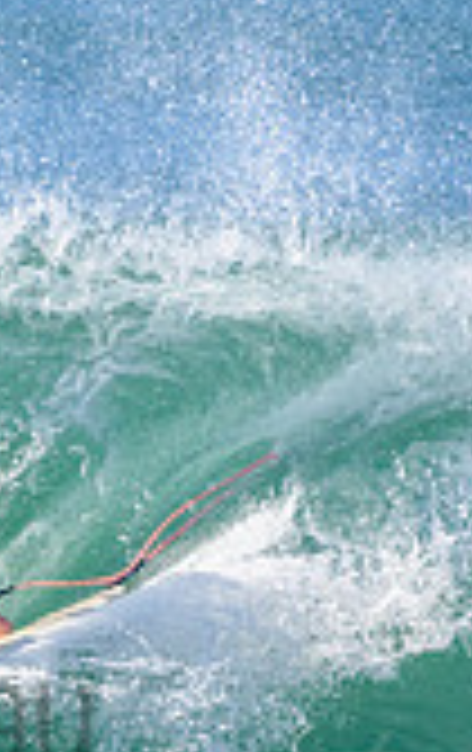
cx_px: -382
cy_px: 664
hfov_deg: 0.5
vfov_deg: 0.8
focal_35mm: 2648
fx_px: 54267
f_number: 5.6
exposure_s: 1/2000
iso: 450
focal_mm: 500
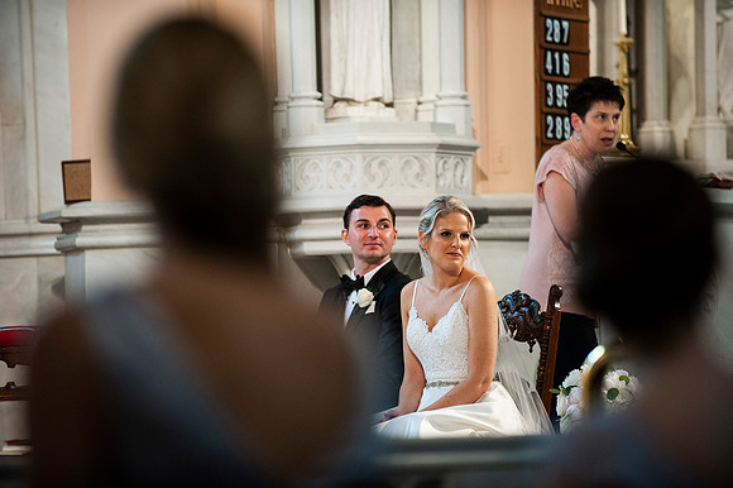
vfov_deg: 6.9
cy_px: 244
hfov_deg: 10.3
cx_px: 366
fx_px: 4070
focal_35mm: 200
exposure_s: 1/100
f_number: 2.8
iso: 1600
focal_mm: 200
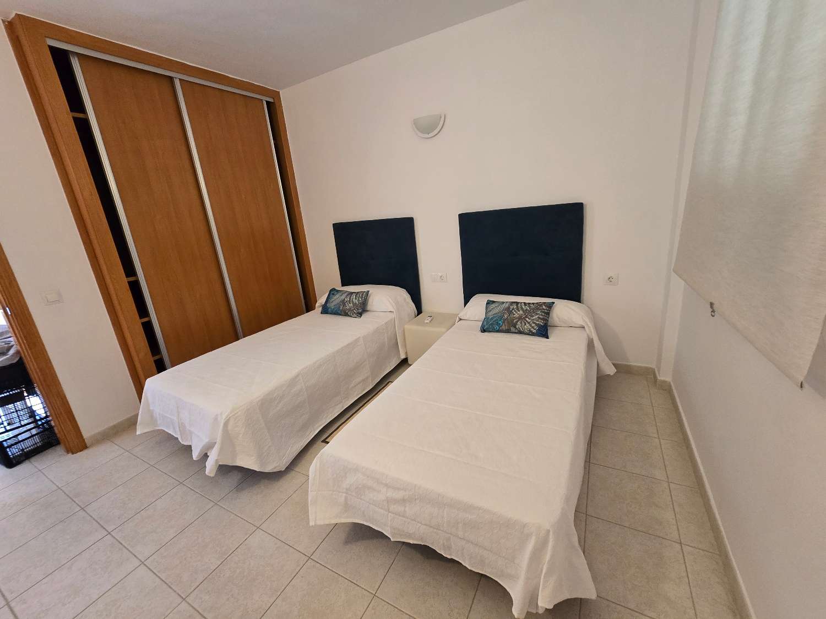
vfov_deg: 89.9
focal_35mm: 13
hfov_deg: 106.2
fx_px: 310
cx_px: 413
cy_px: 310
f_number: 2.2
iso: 400
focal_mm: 2.2
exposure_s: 1/50
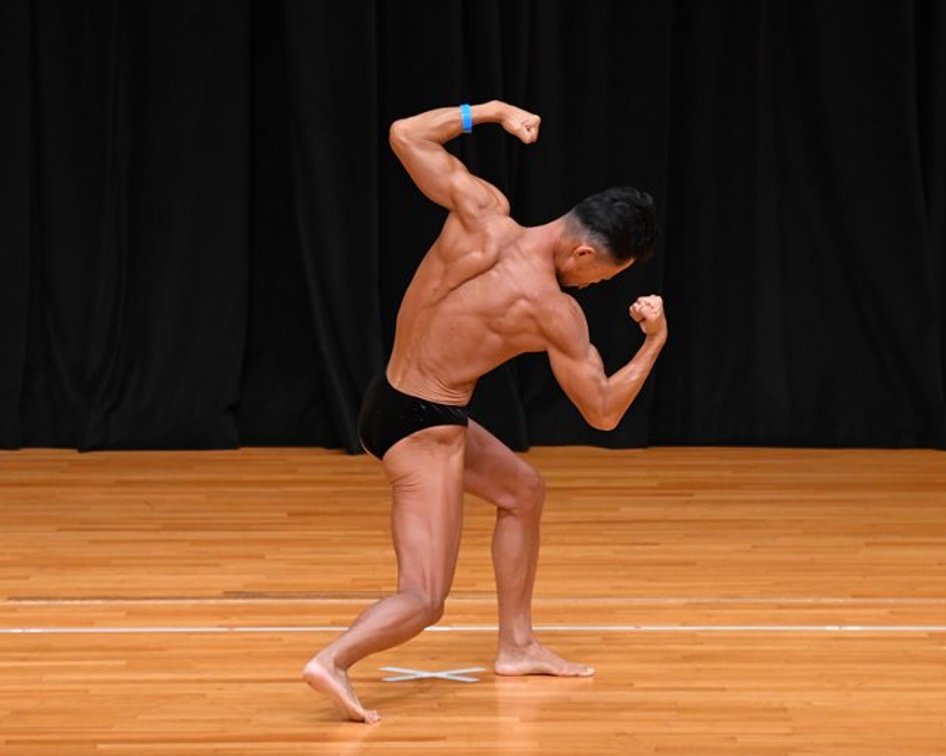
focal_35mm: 340
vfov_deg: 4.5
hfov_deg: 5.7
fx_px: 9515
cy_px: 379
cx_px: 453
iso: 3200
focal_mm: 200
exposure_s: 1/400
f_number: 5.6
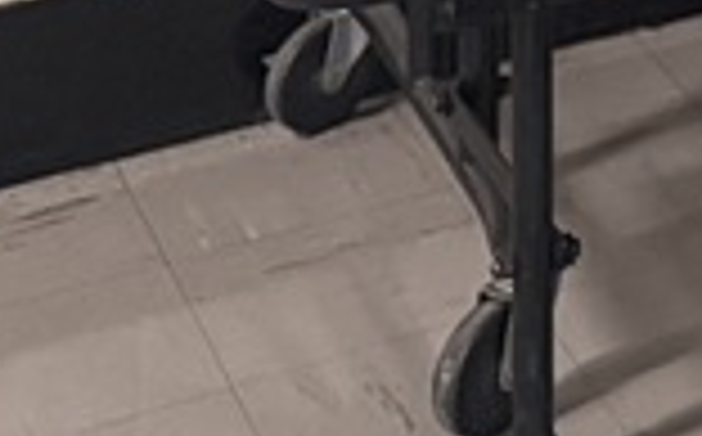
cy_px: -1250
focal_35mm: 167
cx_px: 1737
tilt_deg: -2.6
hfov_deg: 10.6
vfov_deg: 6.5
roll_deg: -1.4
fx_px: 3190
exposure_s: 1/60
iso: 640
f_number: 1.78
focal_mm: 6.76
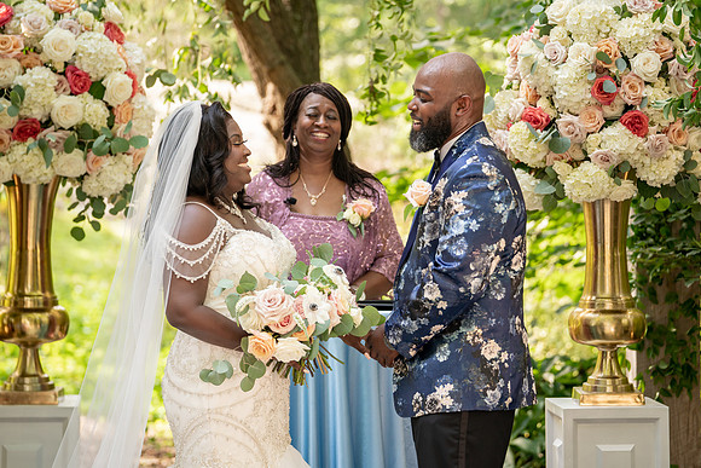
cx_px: 359
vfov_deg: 9.7
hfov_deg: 14.5
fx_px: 2763
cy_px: 229
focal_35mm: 142
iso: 400
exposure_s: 1/200
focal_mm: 137
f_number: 4
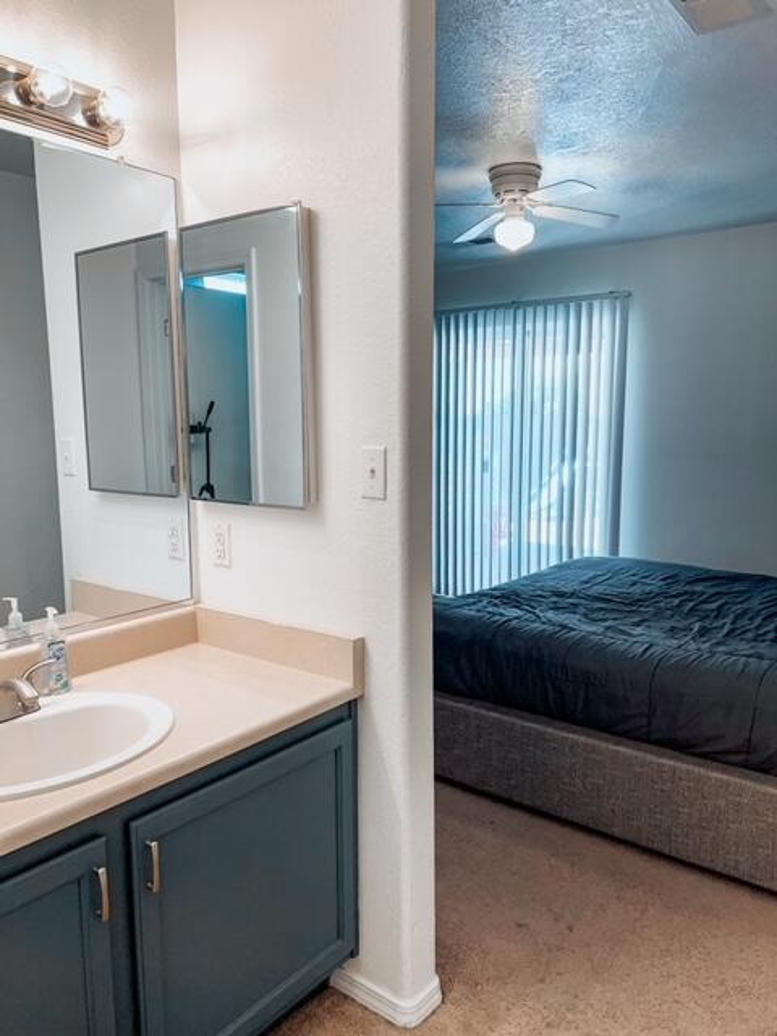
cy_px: 518
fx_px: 778
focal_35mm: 26
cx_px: 388
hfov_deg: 53.1
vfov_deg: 67.3
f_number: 1.5
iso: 50
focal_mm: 5.7
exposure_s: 1/120
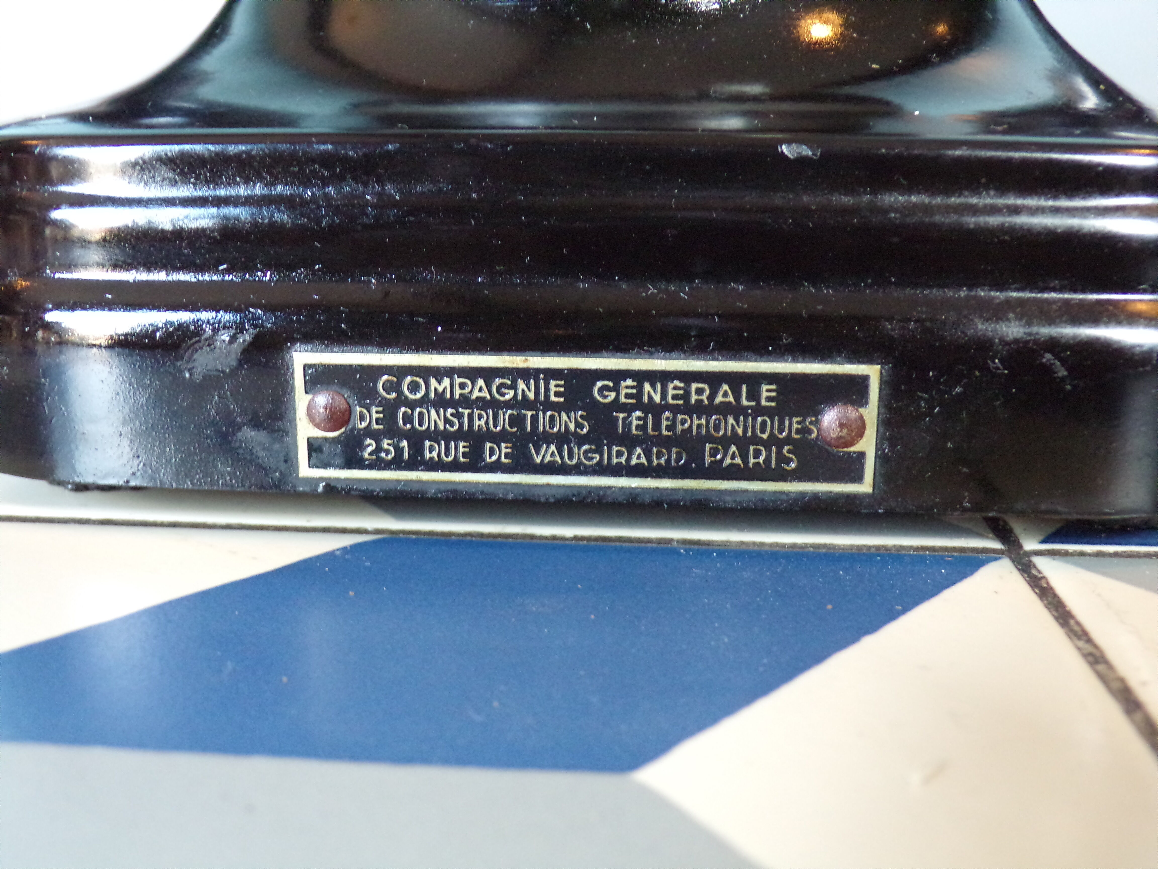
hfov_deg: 50.1
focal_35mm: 37
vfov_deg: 38.7
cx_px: 579
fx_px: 1238
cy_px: 434
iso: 627
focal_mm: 6.6
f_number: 3.3
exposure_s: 1/17
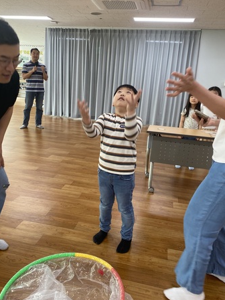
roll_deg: -3.3
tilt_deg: -15.5
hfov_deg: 48.2
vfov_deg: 61.6
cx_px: 105
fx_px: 251
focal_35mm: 29
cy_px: 144
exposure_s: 1/60
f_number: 1.8
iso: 100
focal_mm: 4.25
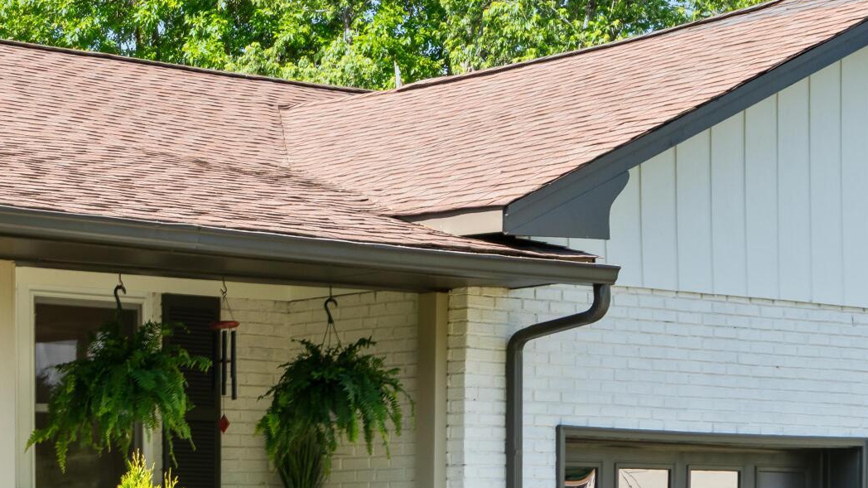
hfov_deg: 19.3
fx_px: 2416
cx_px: -160
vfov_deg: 11.4
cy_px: 461
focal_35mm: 105
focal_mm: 35
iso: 500
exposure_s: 1/40
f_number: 9
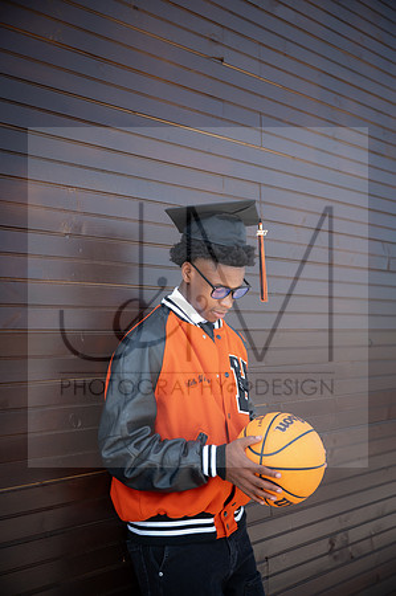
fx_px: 744
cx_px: 198
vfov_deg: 43.6
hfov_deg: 29.8
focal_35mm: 45
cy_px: 298
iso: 50
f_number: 2.8
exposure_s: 1/200
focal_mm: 45
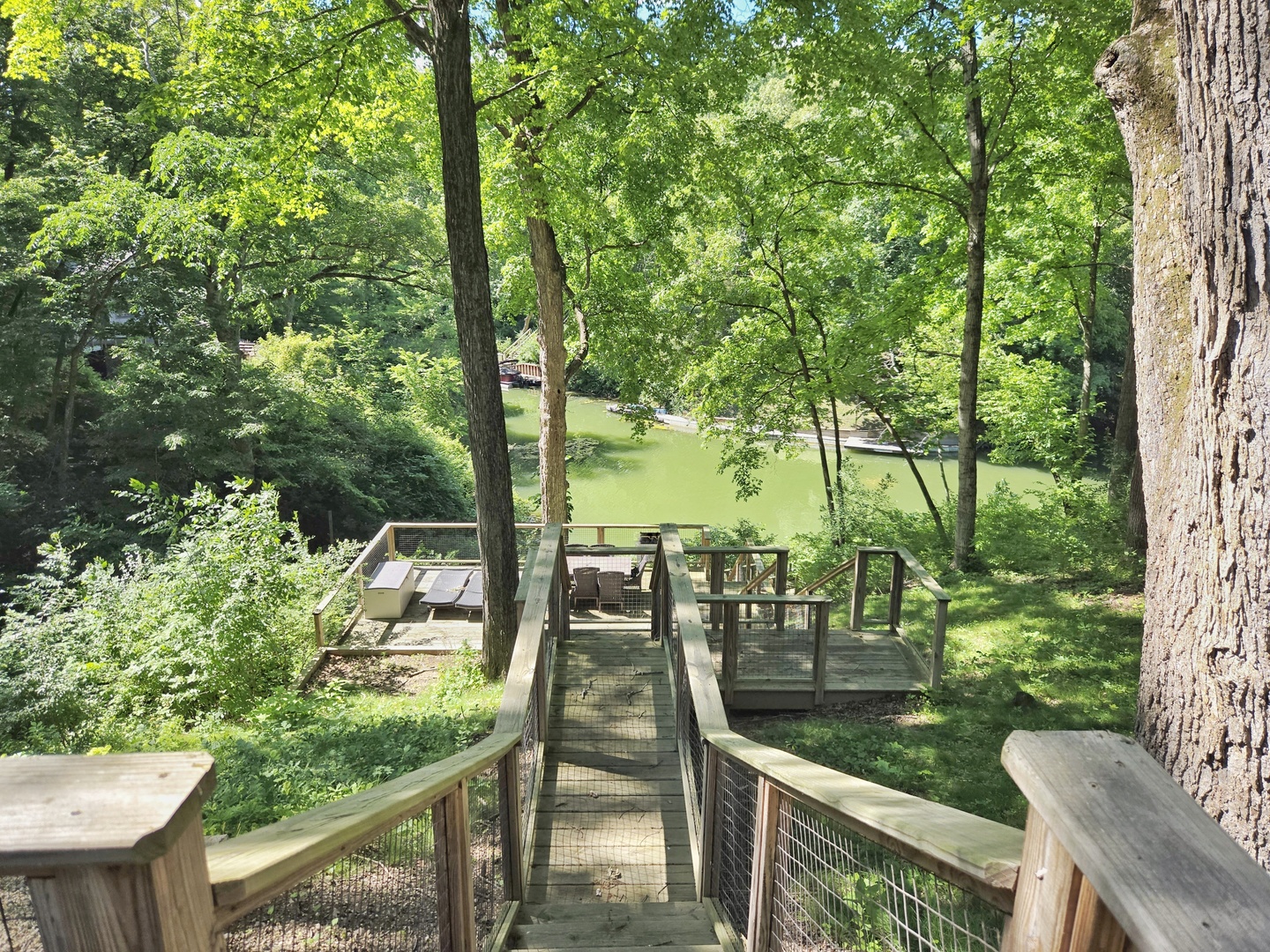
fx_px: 844
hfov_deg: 73.9
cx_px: 635
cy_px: 476
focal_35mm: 23
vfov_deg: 58.9
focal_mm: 5.4
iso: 25
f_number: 1.8
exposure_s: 1/425
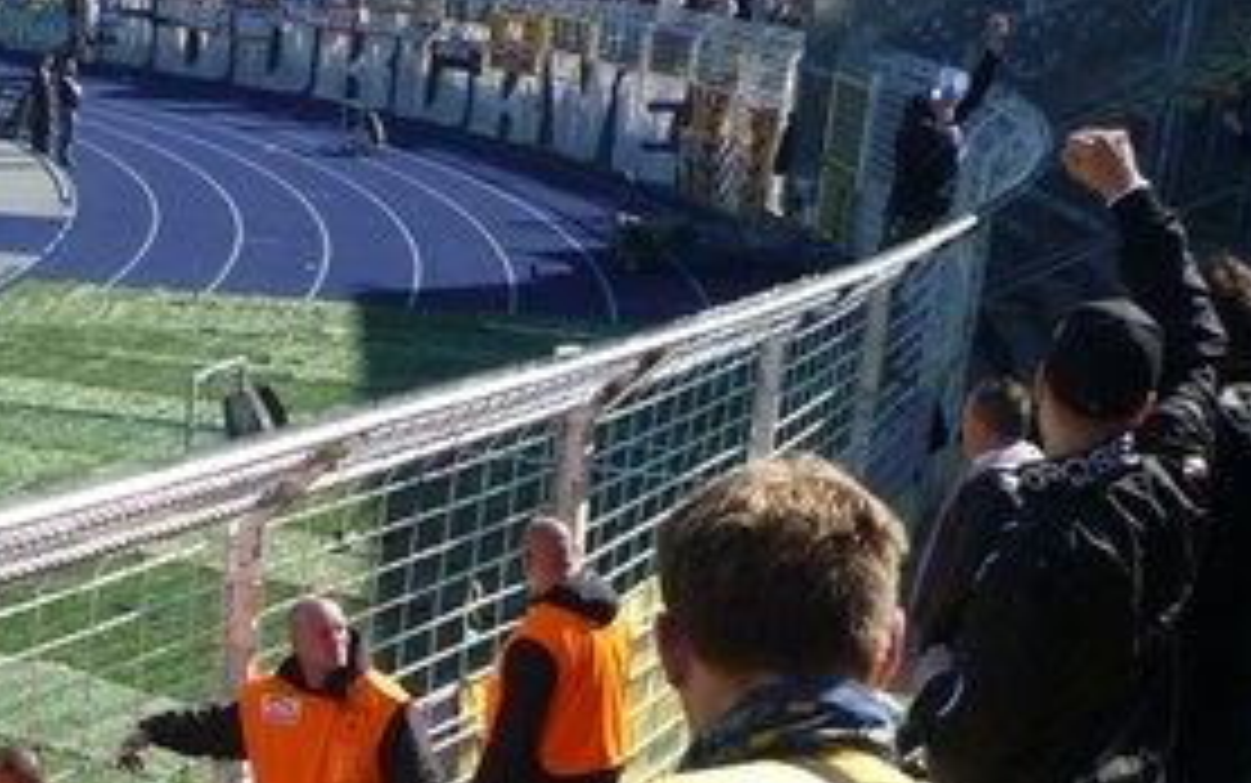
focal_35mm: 67
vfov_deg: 18.7
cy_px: 855
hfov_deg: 30.0
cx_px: 272
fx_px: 2285
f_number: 2.8
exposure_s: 1/800
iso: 80
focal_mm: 5.5
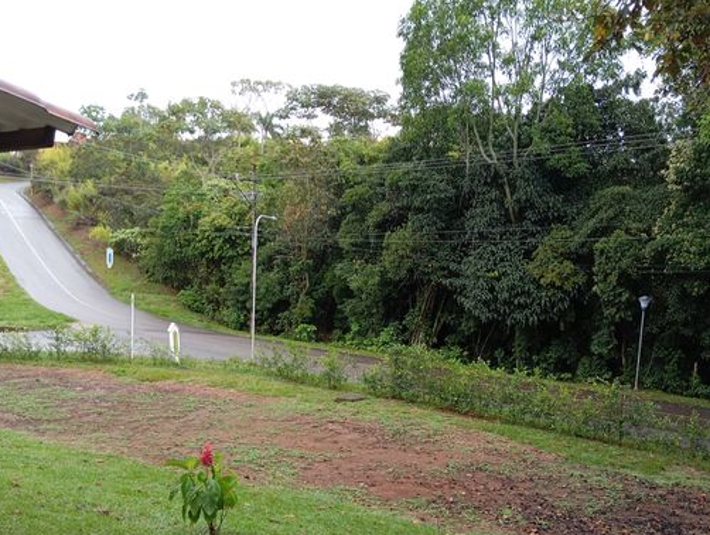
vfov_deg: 38.4
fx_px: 760
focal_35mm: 37
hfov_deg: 50.1
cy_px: 348
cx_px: 369
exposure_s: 1/120
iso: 175
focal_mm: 4.22
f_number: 1.8
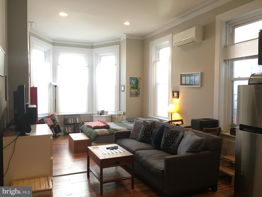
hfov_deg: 61.7
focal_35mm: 29
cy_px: 98
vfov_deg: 48.2
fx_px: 219
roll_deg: -1.0
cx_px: 131
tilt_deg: -1.7
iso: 100
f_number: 2.2
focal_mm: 4.15
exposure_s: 1/30
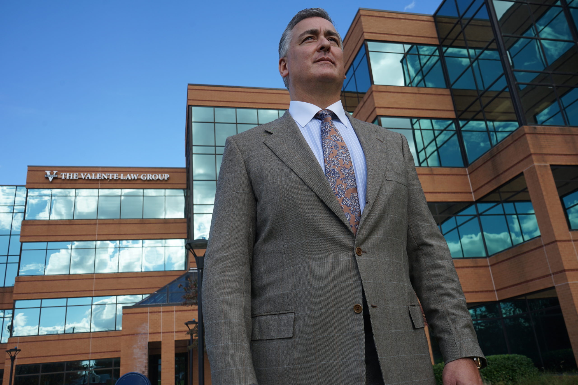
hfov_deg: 63.7
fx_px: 466
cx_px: 289
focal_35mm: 29
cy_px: 192
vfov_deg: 45.0
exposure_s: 1/125
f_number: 8
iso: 100
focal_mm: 29
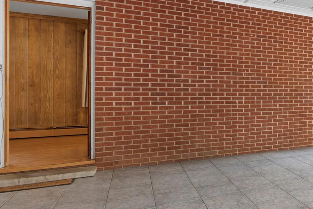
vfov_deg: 38.8
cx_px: 321
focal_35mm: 34
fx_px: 296
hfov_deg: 45.8
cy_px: 95
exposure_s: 1.3
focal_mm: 11
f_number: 9
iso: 250
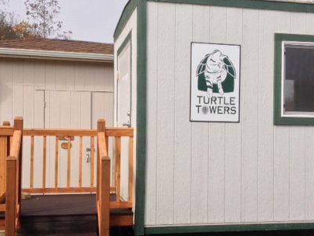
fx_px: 499
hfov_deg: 34.9
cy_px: 134
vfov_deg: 26.5
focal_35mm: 55
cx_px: 164
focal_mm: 4.28
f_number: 2.4
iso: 50
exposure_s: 1/1493
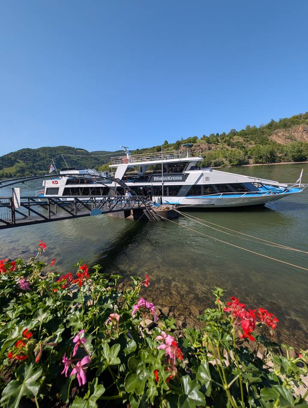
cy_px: 204
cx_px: 154
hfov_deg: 94.7
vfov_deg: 110.5
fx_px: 142
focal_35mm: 12
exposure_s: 1/1692
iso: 37
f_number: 1.95
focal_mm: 2.23
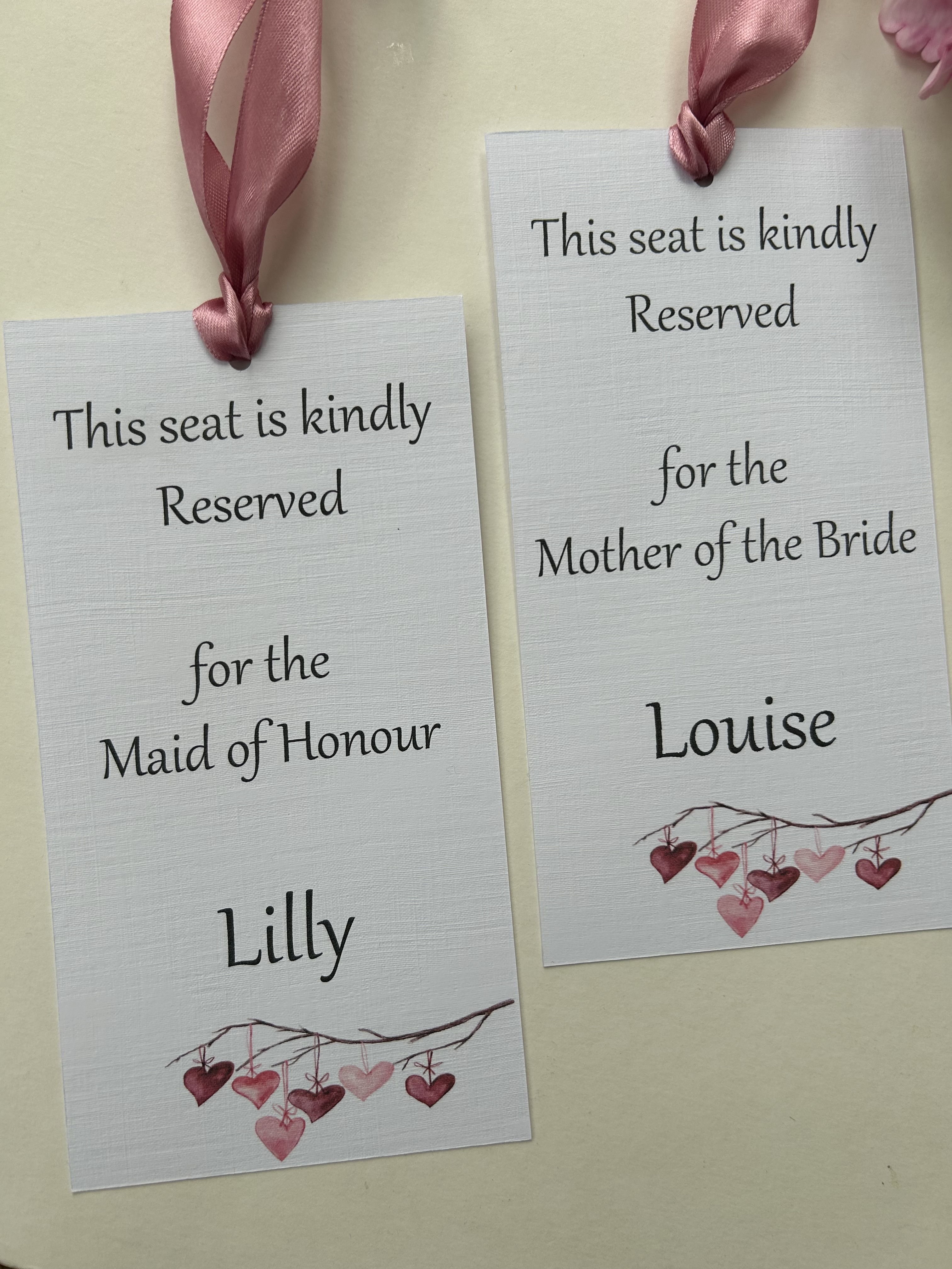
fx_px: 953
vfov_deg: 67.3
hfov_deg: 53.1
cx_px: 476
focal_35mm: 26
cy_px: 634
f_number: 1.5
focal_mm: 5.7
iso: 32
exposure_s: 1/142
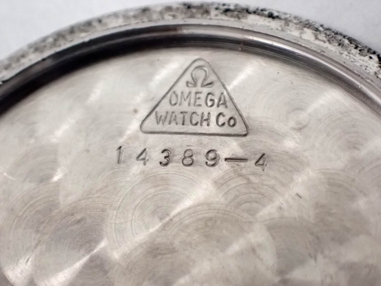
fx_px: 1101
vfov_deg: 14.8
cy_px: 143
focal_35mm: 100
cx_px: 190
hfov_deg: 19.6
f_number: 4.9
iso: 1600
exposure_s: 1/100
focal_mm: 18
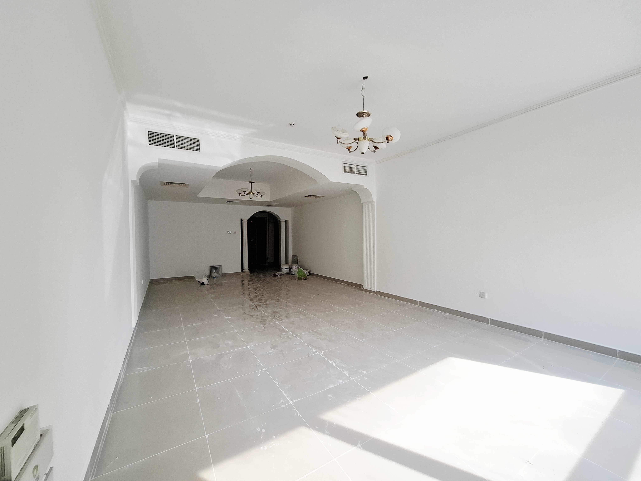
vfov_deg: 89.9
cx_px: 320
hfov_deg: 106.2
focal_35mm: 13
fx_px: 241
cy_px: 240
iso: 40
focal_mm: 1.74
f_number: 2.2
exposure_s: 1/50
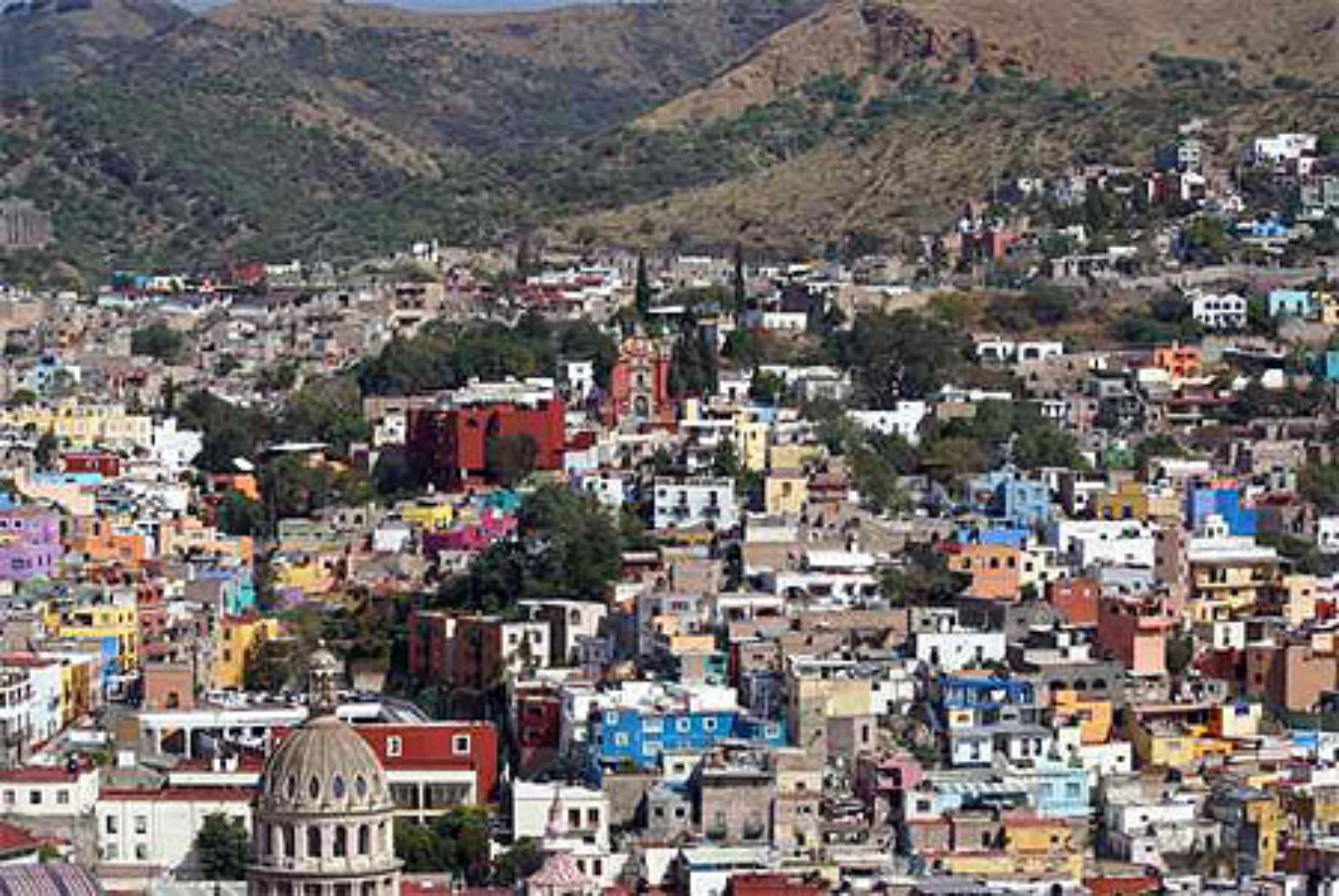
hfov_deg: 19.4
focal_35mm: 105
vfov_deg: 13.1
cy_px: 448
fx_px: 3909
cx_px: 670
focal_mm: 70
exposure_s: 1/250
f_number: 13
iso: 100
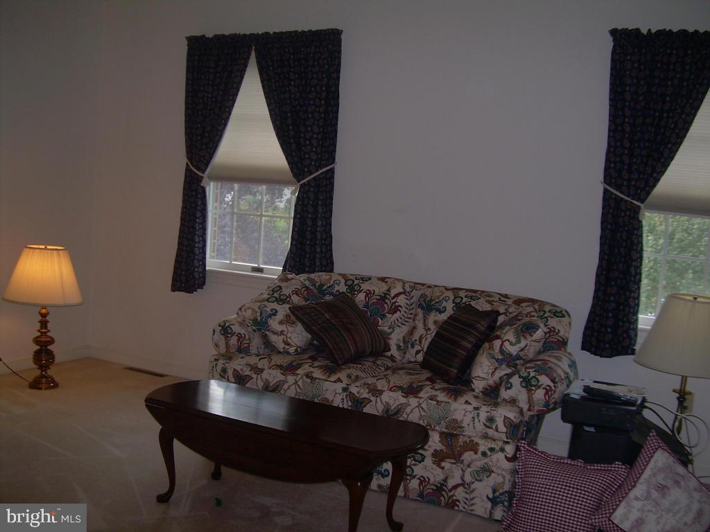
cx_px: 355
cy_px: 266
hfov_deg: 49.0
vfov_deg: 37.7
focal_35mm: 38
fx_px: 779
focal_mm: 6.3
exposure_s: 1/60
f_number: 2.8
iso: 50
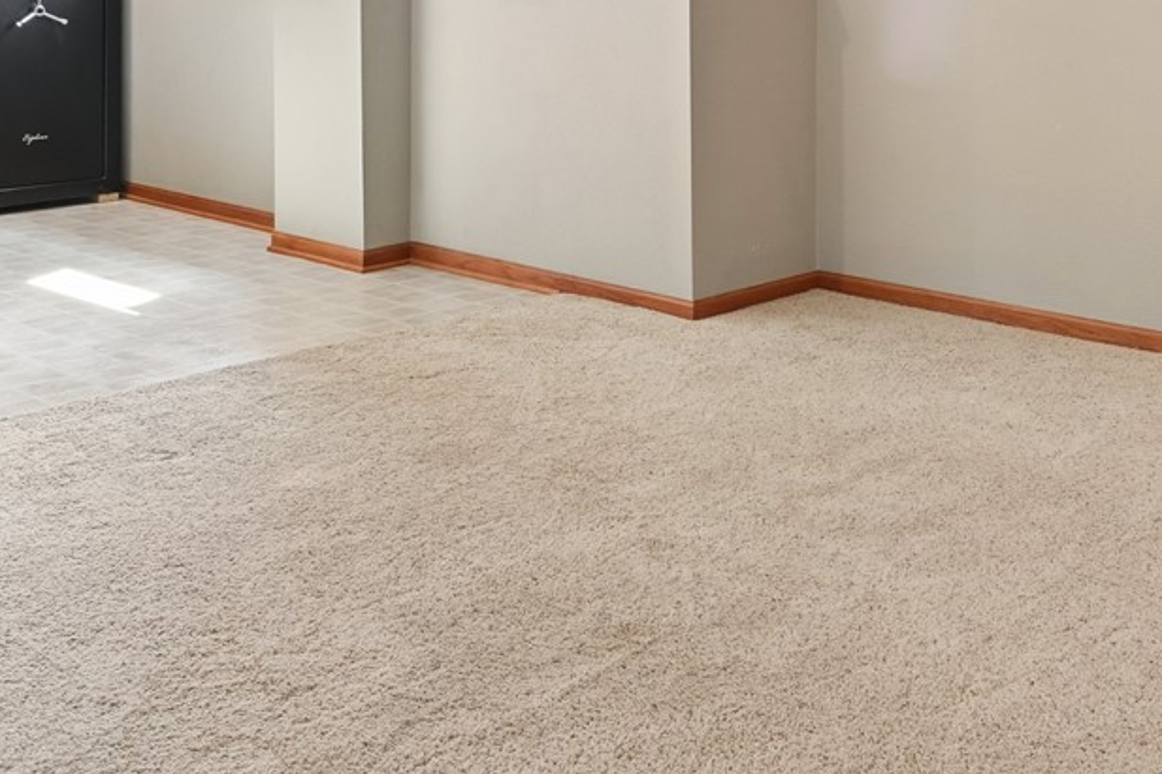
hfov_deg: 43.7
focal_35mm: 44
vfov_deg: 28.2
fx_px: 1420
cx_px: 807
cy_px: -37
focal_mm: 16
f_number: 10
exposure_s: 1/3.33
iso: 400
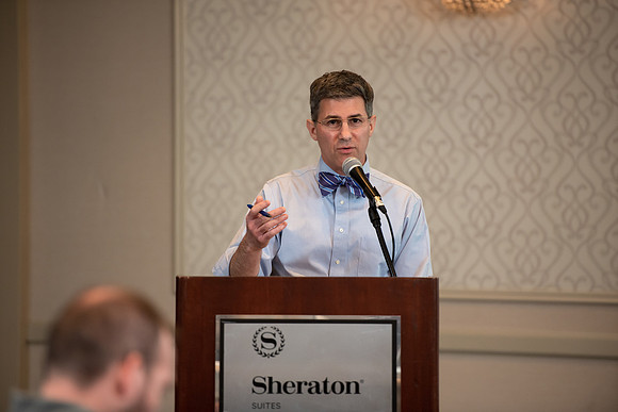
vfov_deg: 6.9
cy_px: 206
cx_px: 309
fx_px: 3434
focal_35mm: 200
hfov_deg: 10.3
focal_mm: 200
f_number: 3.2
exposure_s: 1/200
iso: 1250
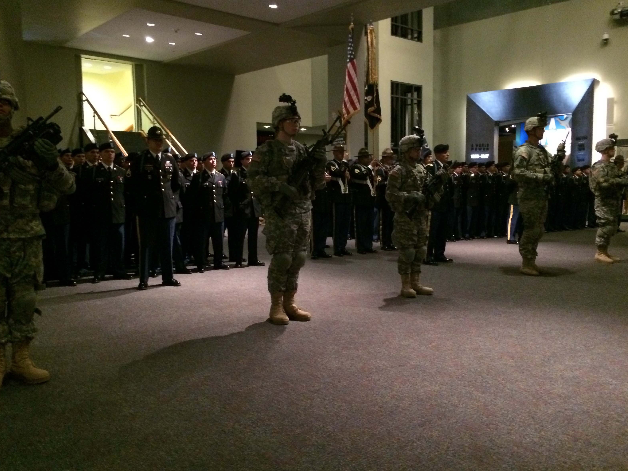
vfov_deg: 46.8
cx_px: 310
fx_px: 544
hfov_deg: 60.0
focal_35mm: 30
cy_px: 237
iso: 500
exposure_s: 1/15
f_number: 2.2
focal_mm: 4.15
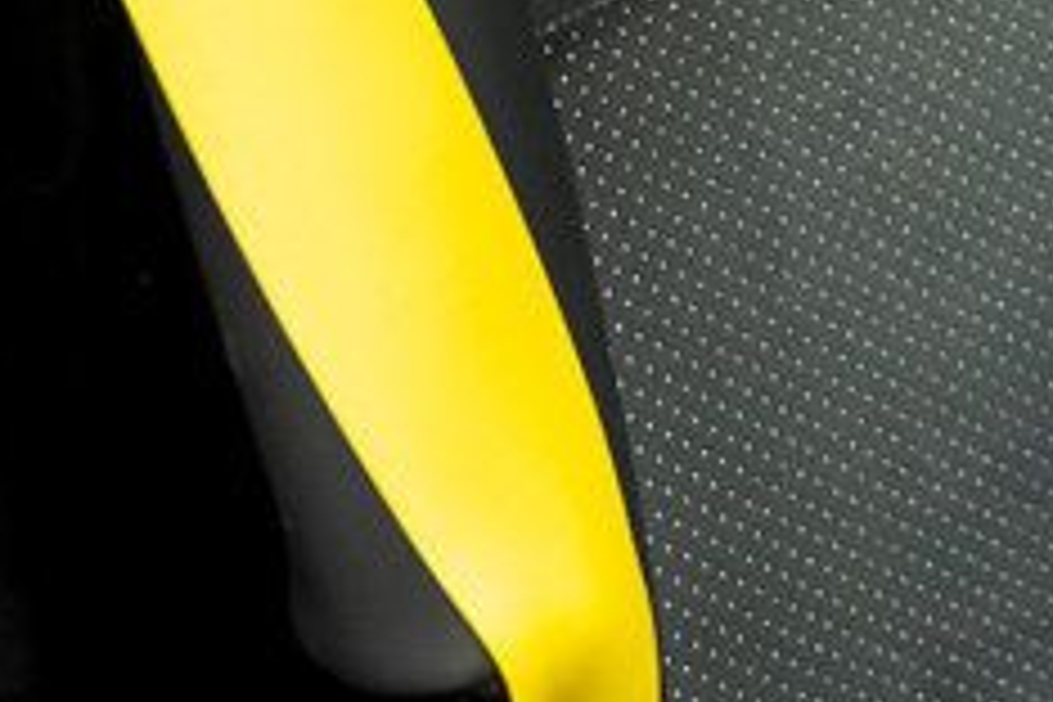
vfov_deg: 7.3
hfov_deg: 11.0
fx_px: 5382
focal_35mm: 184
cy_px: -416
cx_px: 1130
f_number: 4
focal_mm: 42
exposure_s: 1/60
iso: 3200
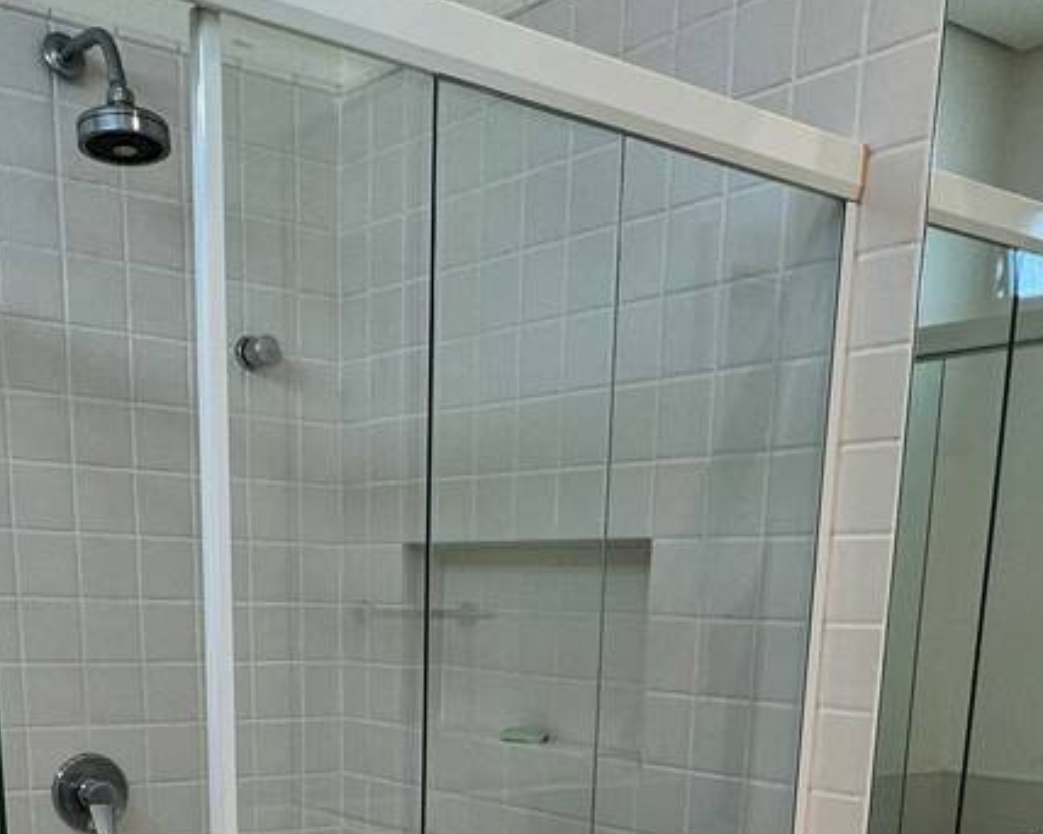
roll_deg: -1.8
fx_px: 1419
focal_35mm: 46
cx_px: 500
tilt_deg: -15.0
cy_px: 993
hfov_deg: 40.3
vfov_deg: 28.6
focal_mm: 2.22
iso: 125
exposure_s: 1/120
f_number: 2.2
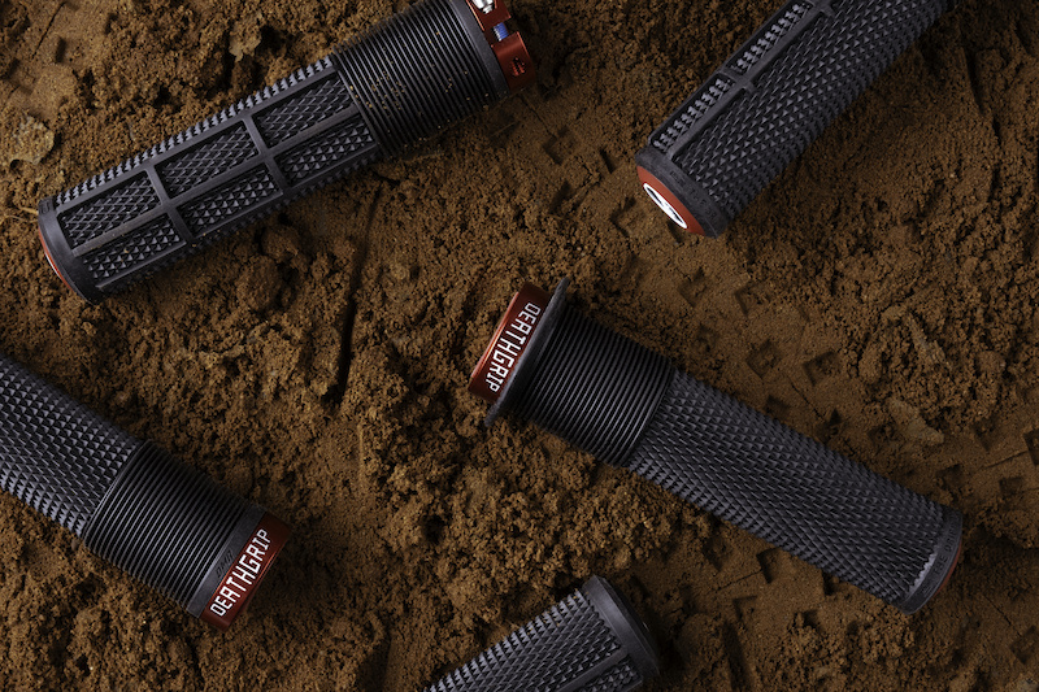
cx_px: 520
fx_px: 1472
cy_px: 346
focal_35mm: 51
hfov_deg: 38.9
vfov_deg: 26.5
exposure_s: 1/125
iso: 125
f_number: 13
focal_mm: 34.2
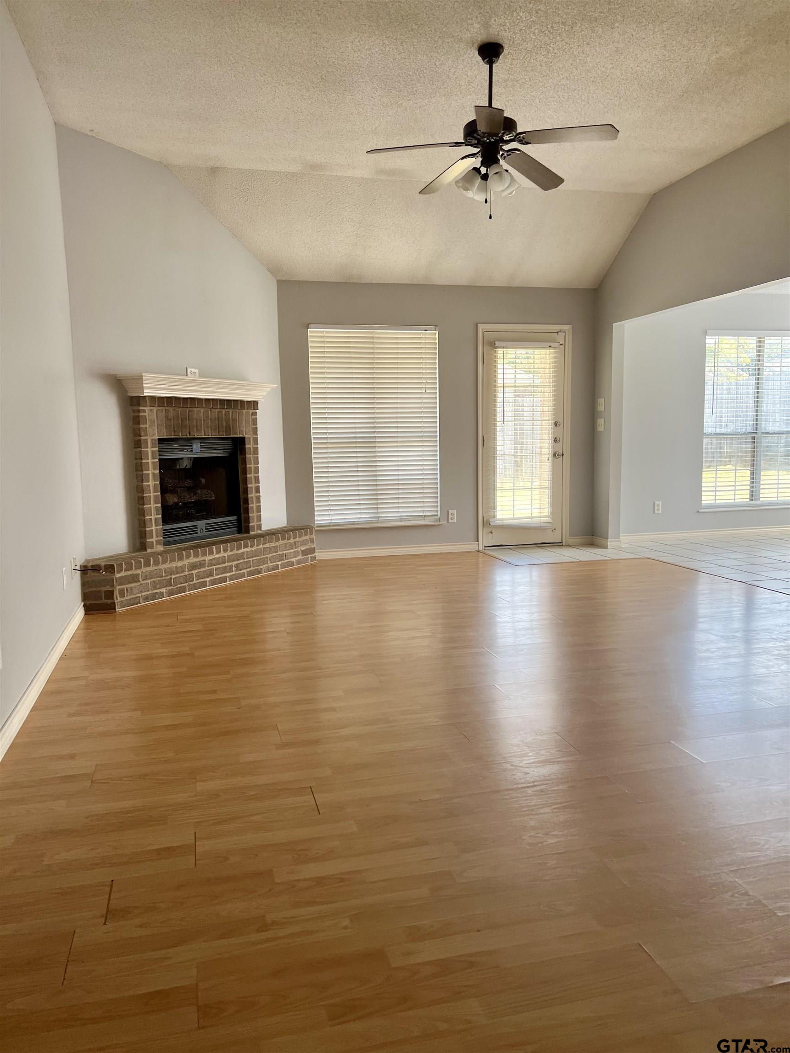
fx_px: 791
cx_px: 395
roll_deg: +0.2
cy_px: 526
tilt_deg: -9.3
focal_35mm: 26
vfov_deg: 67.3
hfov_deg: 53.1
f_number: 1.5
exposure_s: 1/121
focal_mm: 5.7
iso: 50
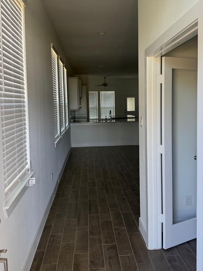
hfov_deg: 42.9
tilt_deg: -2.8
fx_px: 258
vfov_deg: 55.2
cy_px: 118
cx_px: 110
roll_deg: +0.2
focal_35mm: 33
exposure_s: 1/121
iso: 125
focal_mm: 6.76
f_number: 1.78
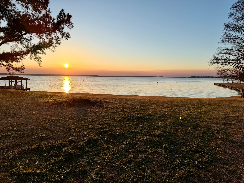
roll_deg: -0.8
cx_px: 122
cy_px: 92
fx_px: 169
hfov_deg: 71.6
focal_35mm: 24
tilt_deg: -5.4
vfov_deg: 56.8
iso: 80
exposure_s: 1/3759
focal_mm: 6.76
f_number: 1.78
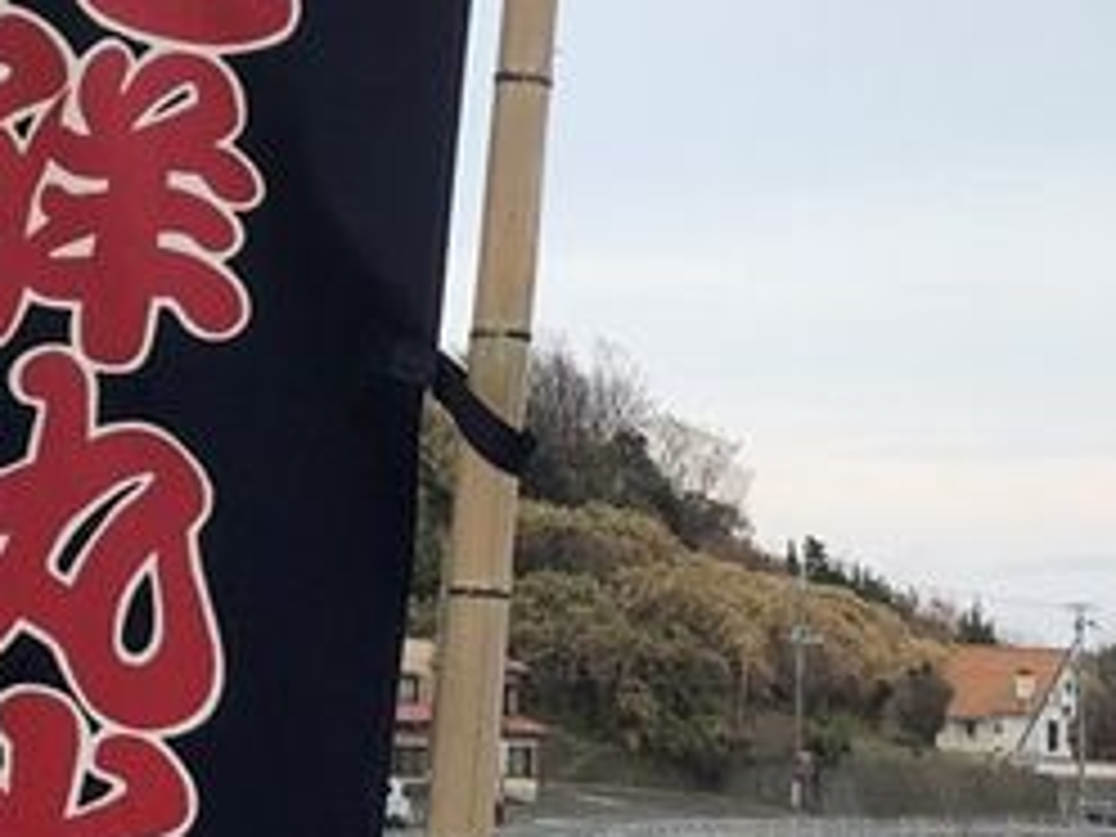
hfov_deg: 21.3
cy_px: 146
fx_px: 2966
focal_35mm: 92
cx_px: 466
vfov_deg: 15.9
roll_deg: -1.6
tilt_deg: +11.6
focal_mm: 3.99
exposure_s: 1/1567
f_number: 1.8
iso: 20
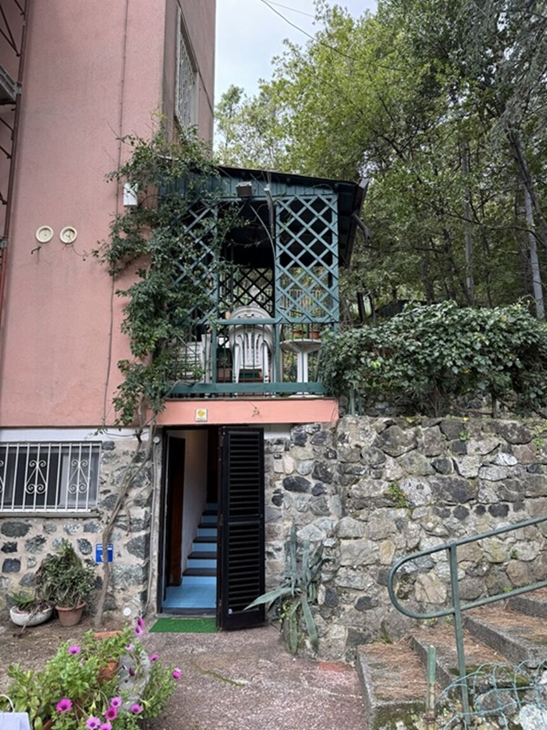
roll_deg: -0.2
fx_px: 506
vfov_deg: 71.6
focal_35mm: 24
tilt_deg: +10.2
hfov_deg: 56.8
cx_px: 274
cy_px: 365
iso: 64
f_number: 1.78
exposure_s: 1/154
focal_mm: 6.76
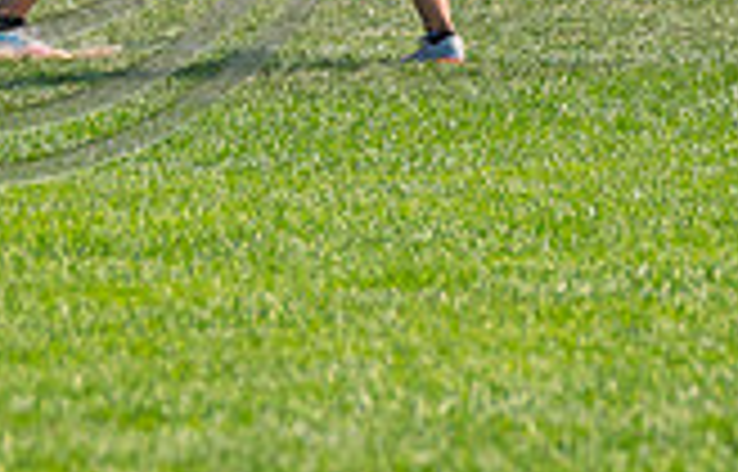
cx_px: -16
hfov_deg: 2.5
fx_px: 16991
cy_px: -328
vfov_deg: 1.6
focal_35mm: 839
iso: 400
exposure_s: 1/3200
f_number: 3.2
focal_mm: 140
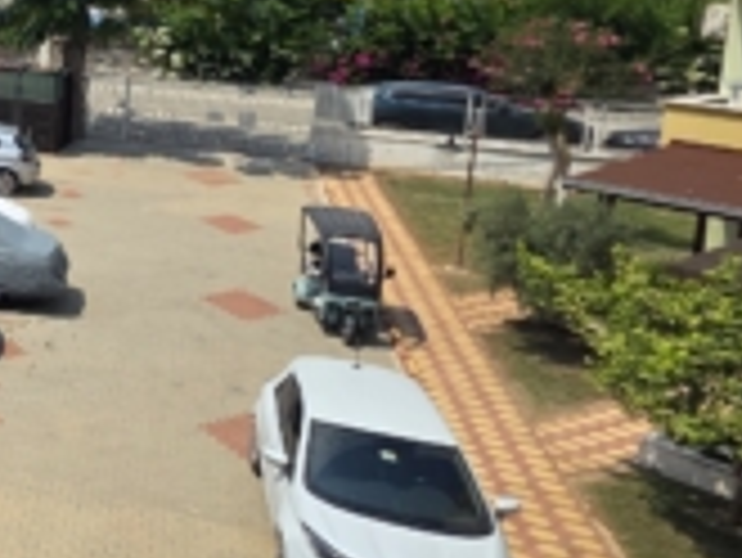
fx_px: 987
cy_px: 32
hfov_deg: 24.3
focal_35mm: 46
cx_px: -517
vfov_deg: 29.9
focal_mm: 2.2
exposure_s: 1/3151
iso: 40
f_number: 1.9
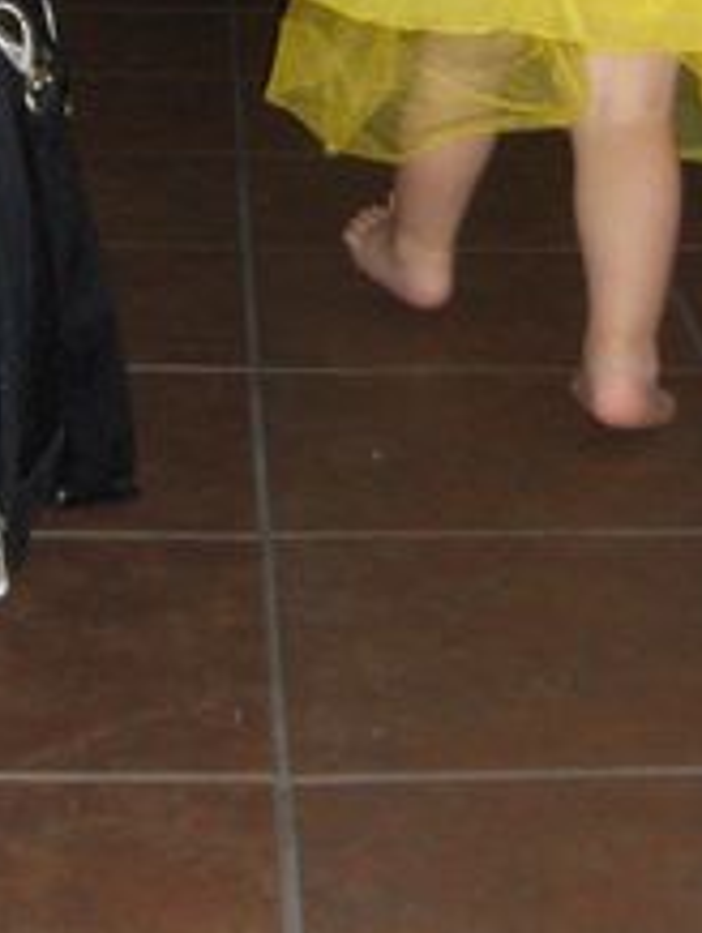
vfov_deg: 17.1
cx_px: 586
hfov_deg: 13.1
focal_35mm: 113
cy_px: 64
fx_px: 3050
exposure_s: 1/60
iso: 100
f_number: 3.5
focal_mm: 6.5
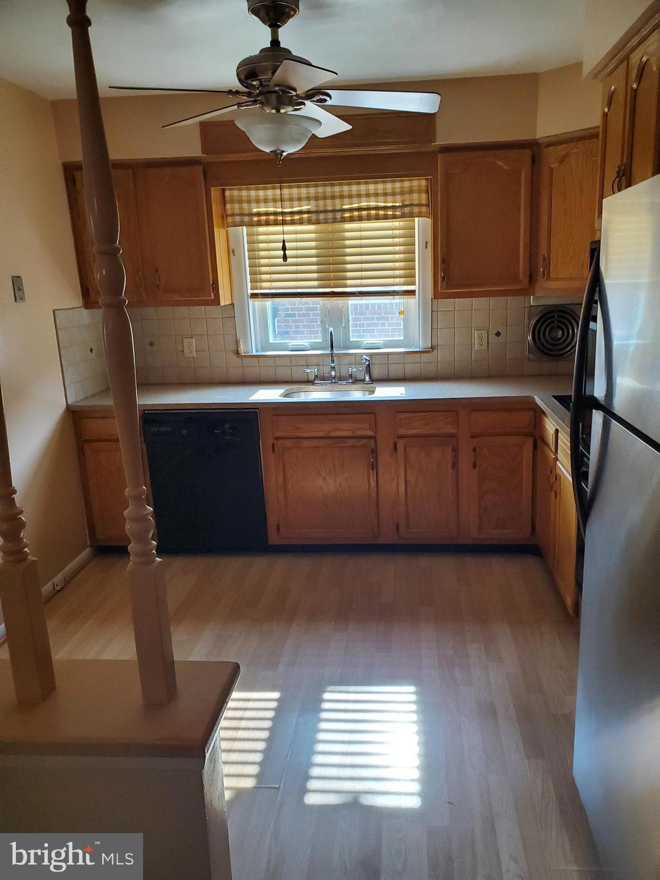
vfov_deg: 67.3
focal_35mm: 26
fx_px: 661
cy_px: 440
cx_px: 330
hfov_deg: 53.1
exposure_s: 1/120
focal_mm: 4.3
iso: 400
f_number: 2.4
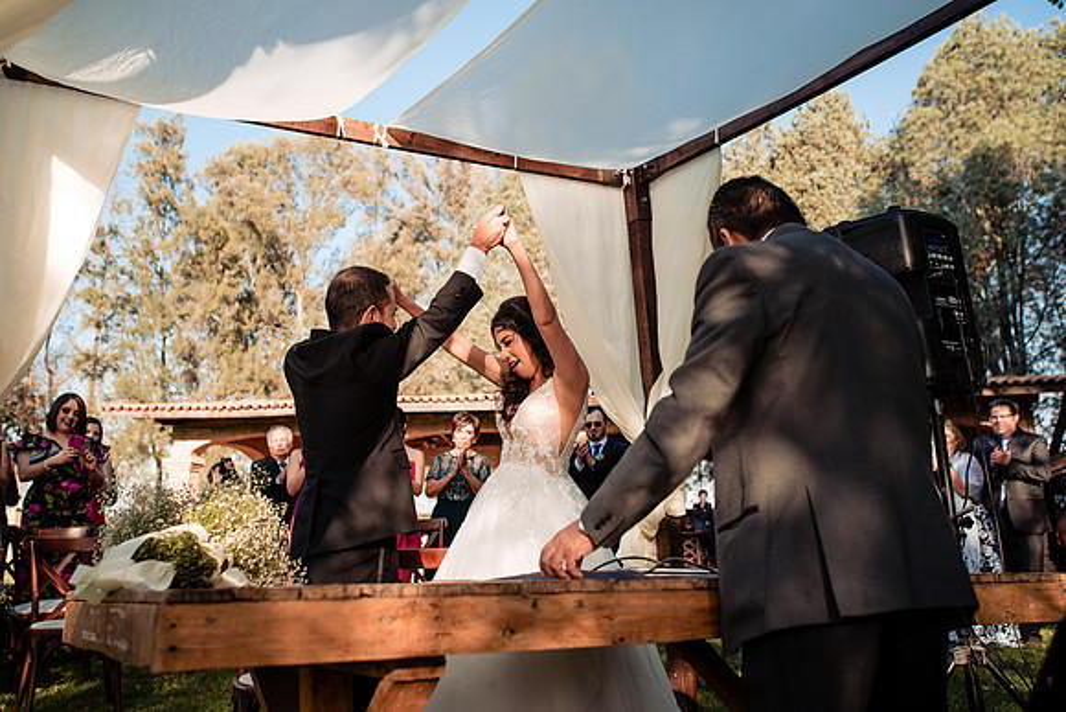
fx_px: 1037
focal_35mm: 35
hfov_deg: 54.4
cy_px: 356
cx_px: 533
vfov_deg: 37.9
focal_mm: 35
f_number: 4
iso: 125
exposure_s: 1/500
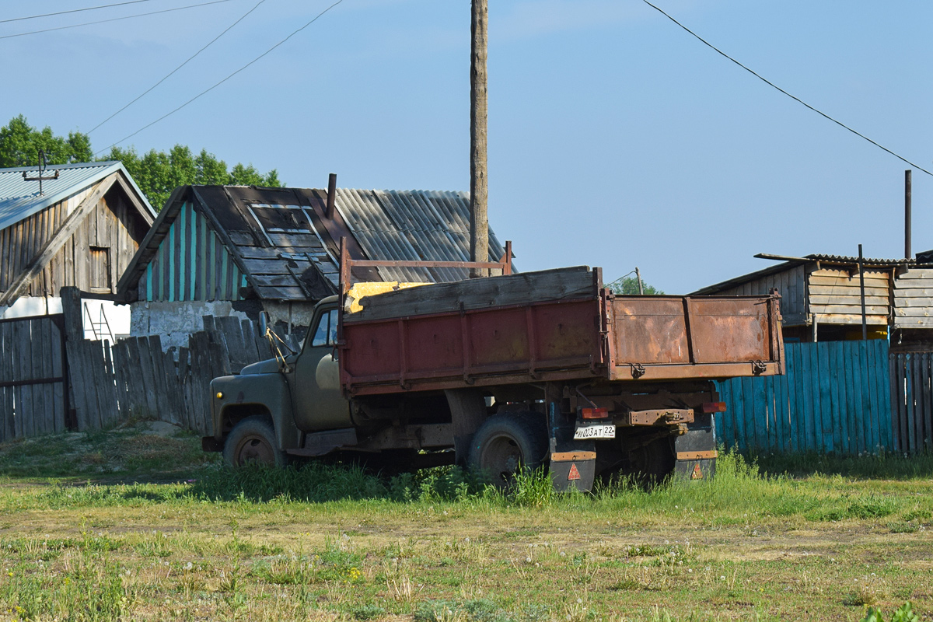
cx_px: 466
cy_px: 311
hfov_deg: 24.6
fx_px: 2138
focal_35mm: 82
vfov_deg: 16.6
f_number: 5.6
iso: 200
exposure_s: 1/1000
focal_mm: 55
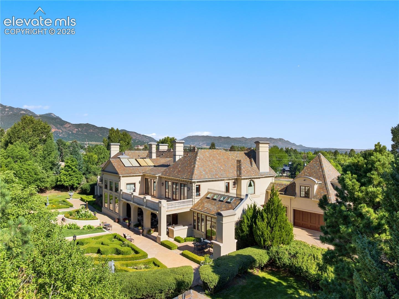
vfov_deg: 56.8
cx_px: 200
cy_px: 150
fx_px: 276
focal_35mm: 24
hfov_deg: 71.6
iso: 100
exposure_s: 1/400
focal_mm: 12.29
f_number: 10
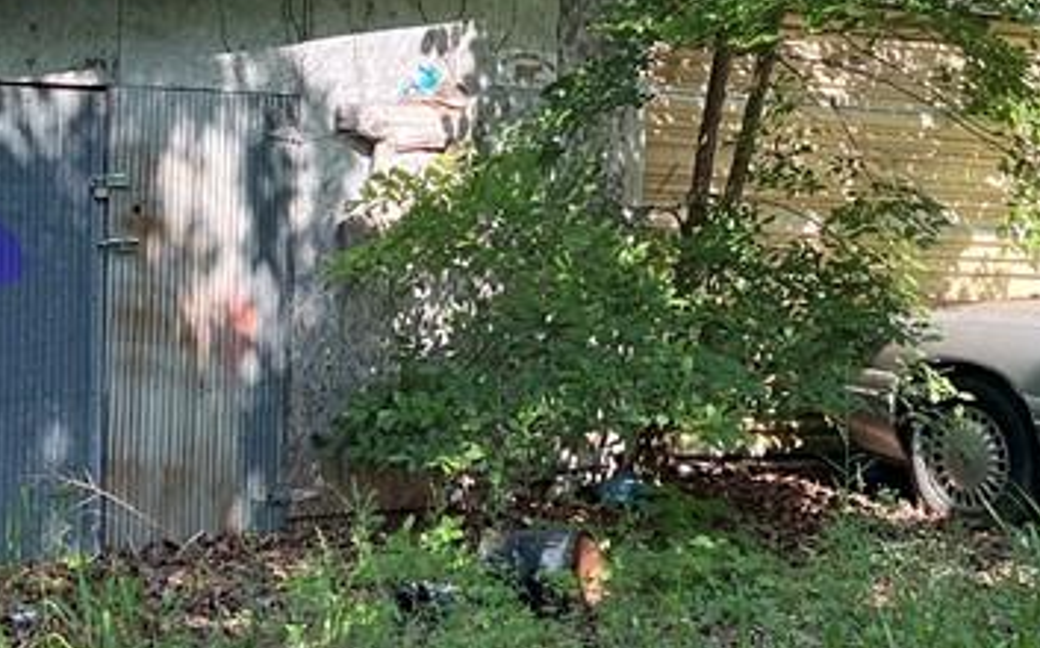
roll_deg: -2.3
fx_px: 2266
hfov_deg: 25.8
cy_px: 153
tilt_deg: -0.4
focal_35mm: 80
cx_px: 445
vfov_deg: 16.2
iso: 50
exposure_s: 1/718
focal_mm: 5.7
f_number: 1.5
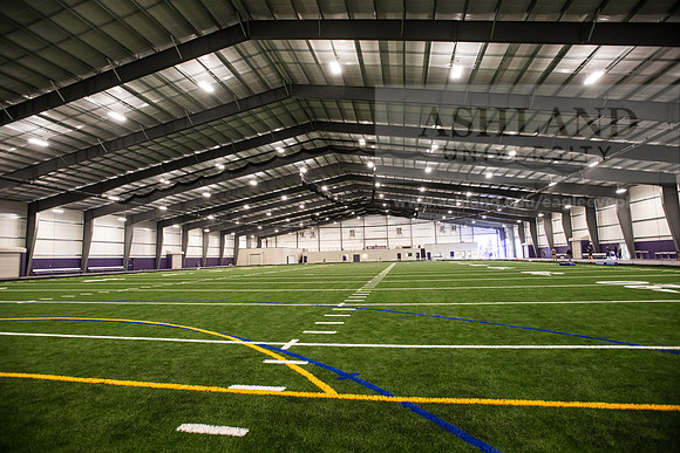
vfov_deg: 70.5
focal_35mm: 17
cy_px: 226
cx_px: 340
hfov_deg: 93.3
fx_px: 321
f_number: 4
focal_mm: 17
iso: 1600
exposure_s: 1/125
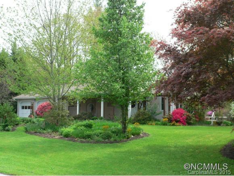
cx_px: 117
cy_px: 88
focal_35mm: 41
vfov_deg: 35.2
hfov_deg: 45.7
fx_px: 277
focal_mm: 6.8
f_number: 4
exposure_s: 1/125
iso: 80
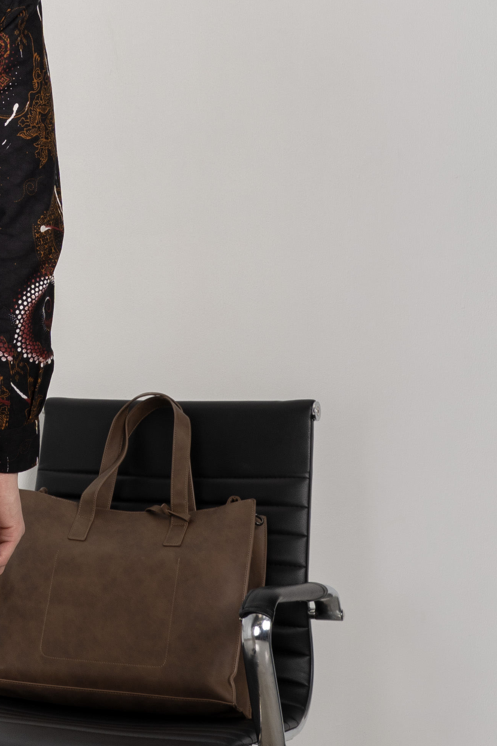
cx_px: -242
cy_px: 225
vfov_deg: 19.5
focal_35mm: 104
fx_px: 2160
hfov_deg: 12.5
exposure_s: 1/160
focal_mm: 34.1
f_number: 10
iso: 160
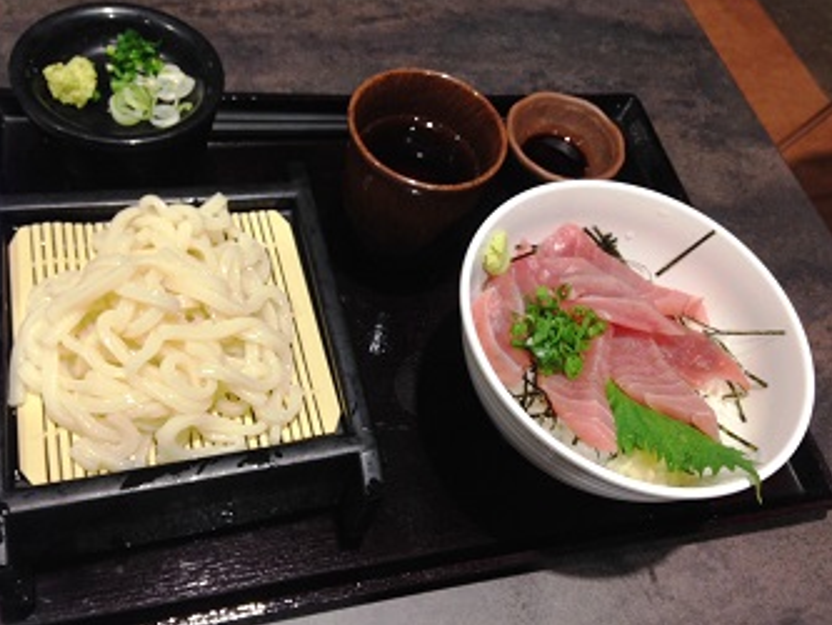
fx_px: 817
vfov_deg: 41.8
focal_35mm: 34
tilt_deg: -57.3
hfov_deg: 53.9
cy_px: 312
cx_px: 406
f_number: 2.4
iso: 64
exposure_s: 1/20
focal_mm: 4.12
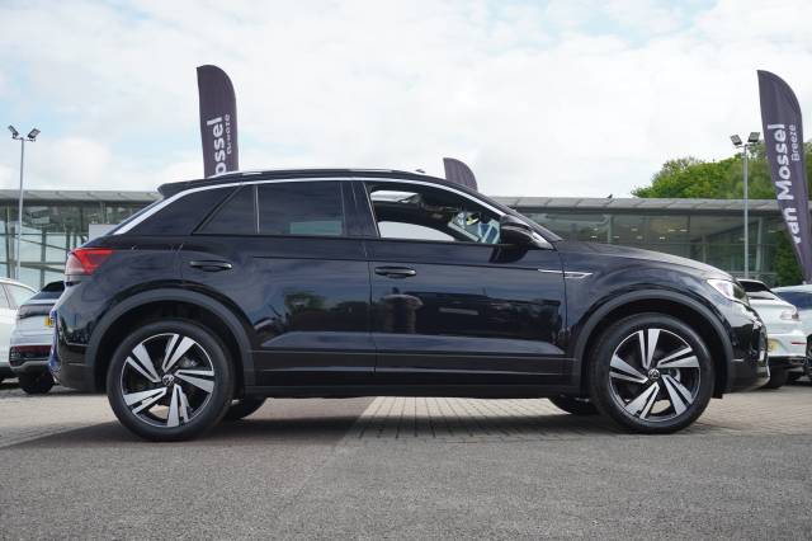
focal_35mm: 38
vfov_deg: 35.5
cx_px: 406
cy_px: 270
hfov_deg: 51.3
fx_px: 845
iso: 200
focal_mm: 25
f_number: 5.6
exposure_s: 1/320
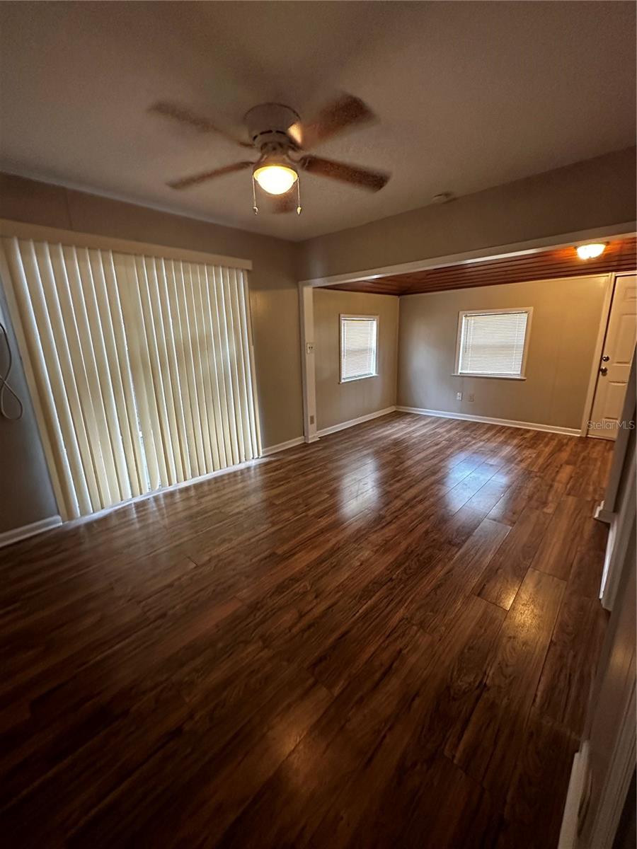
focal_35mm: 14
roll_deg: +1.0
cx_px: 318
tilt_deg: -15.5
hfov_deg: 85.7
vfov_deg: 102.1
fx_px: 344
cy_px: 424
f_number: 2.2
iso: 800
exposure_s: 1/60
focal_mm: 2.22
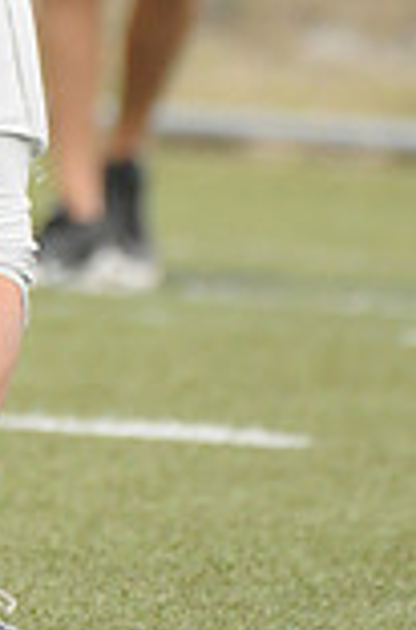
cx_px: -91
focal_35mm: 1843
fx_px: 32158
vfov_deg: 1.1
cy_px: -319
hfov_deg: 0.7
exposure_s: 1/2000
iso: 1600
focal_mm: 330
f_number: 4
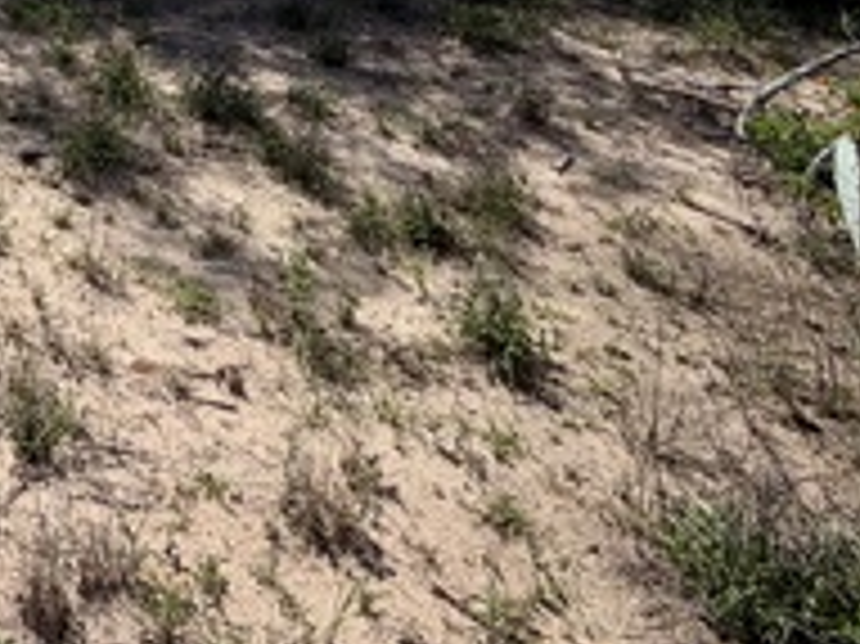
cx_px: -252
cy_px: -356
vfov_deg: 23.6
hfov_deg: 31.4
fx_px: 1167
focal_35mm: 47
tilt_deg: +3.7
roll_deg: -1.1
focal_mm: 2.22
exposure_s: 1/1087
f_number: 2.2
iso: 25
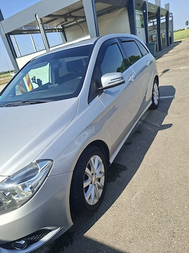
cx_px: 94
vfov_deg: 73.9
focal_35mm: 23
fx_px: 167
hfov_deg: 58.9
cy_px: 126
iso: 50
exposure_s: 1/1667
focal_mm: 5.54
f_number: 1.8
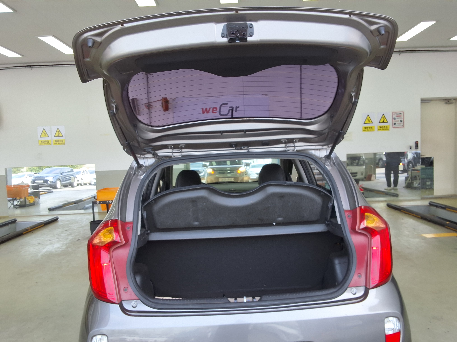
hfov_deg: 63.4
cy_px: 171
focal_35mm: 28
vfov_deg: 49.7
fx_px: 370
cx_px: 228
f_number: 1.9
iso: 32
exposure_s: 1/213
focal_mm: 2.91
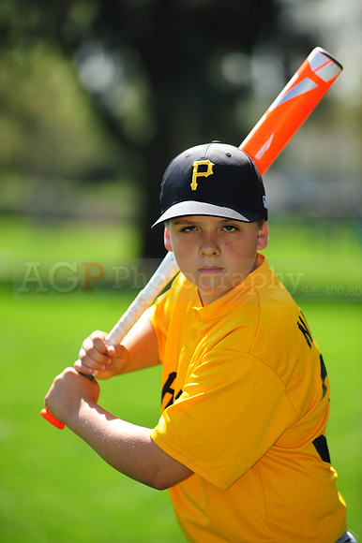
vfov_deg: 10.3
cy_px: 272
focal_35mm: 200
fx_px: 3020
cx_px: 181
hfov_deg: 6.9
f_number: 4.5
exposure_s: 1/800
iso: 200
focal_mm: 200
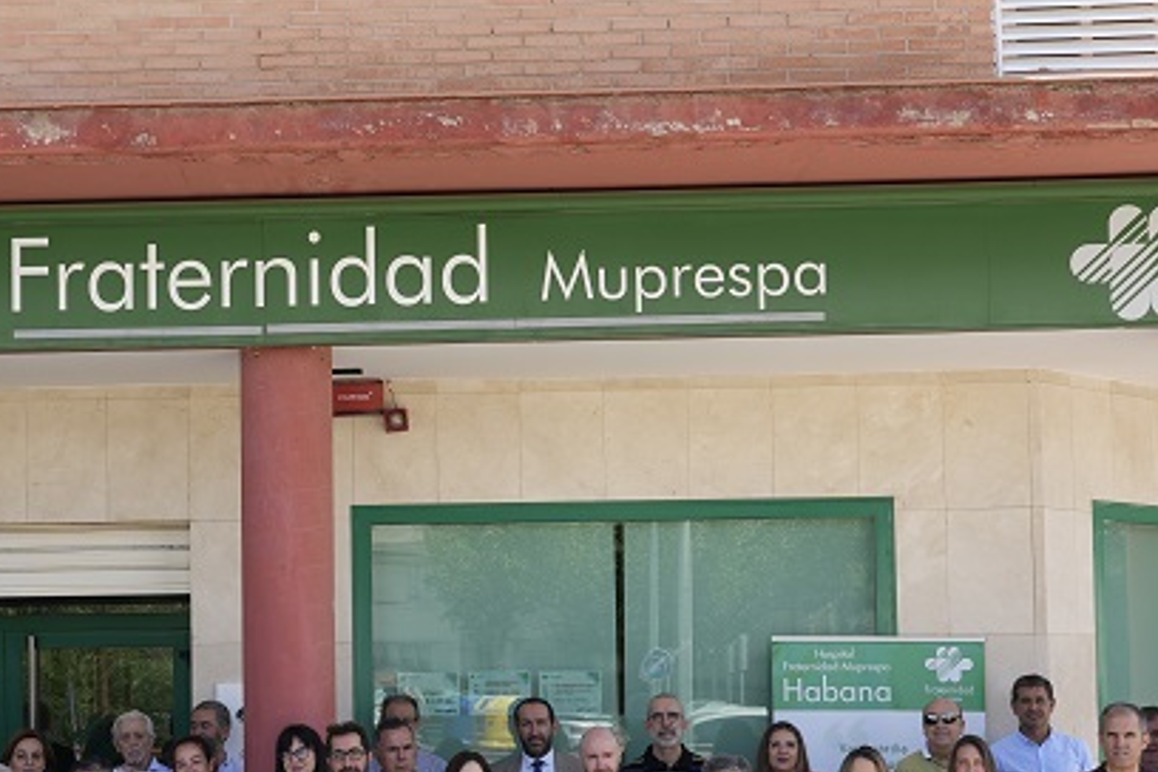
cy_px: 565
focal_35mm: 71
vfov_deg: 19.1
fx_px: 2284
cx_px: 241
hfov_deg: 27.9
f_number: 8
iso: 125
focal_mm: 29
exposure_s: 1/100
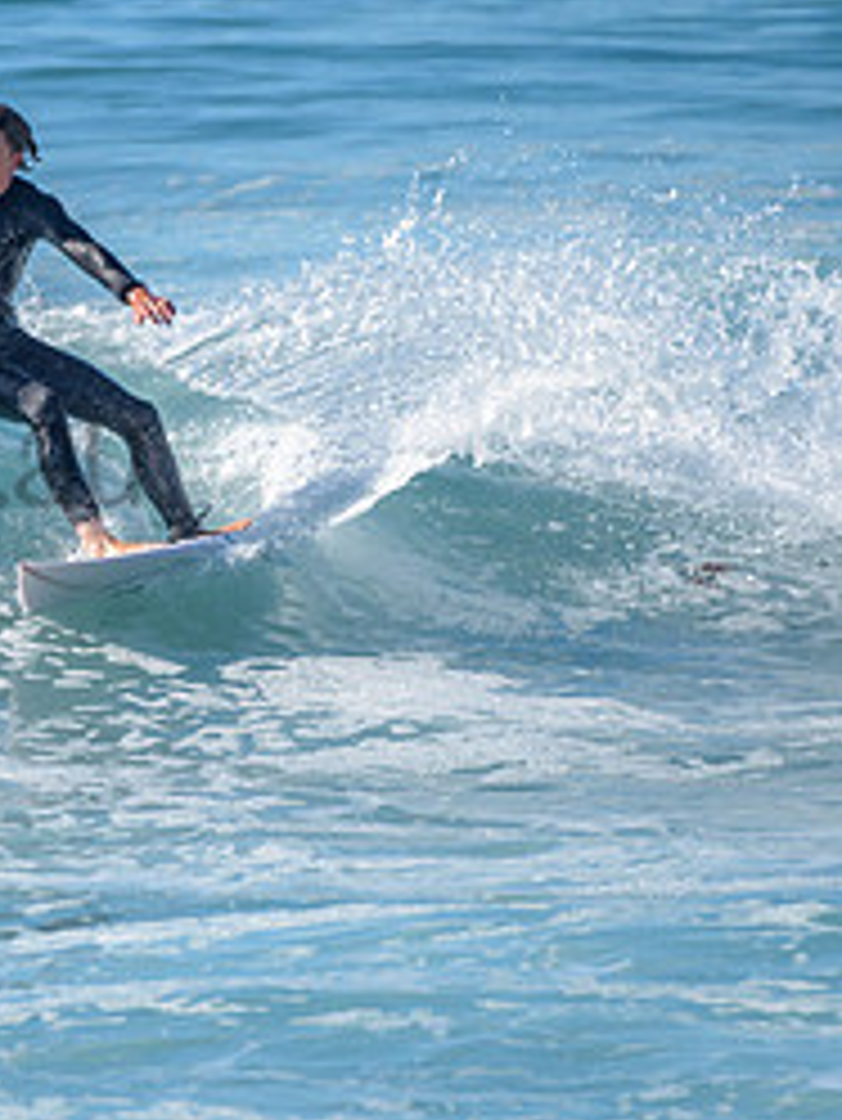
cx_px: -39
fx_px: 44426
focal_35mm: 1371
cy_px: 385
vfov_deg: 1.4
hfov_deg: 1.1
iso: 200
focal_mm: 500
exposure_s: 1/2000
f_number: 5.6
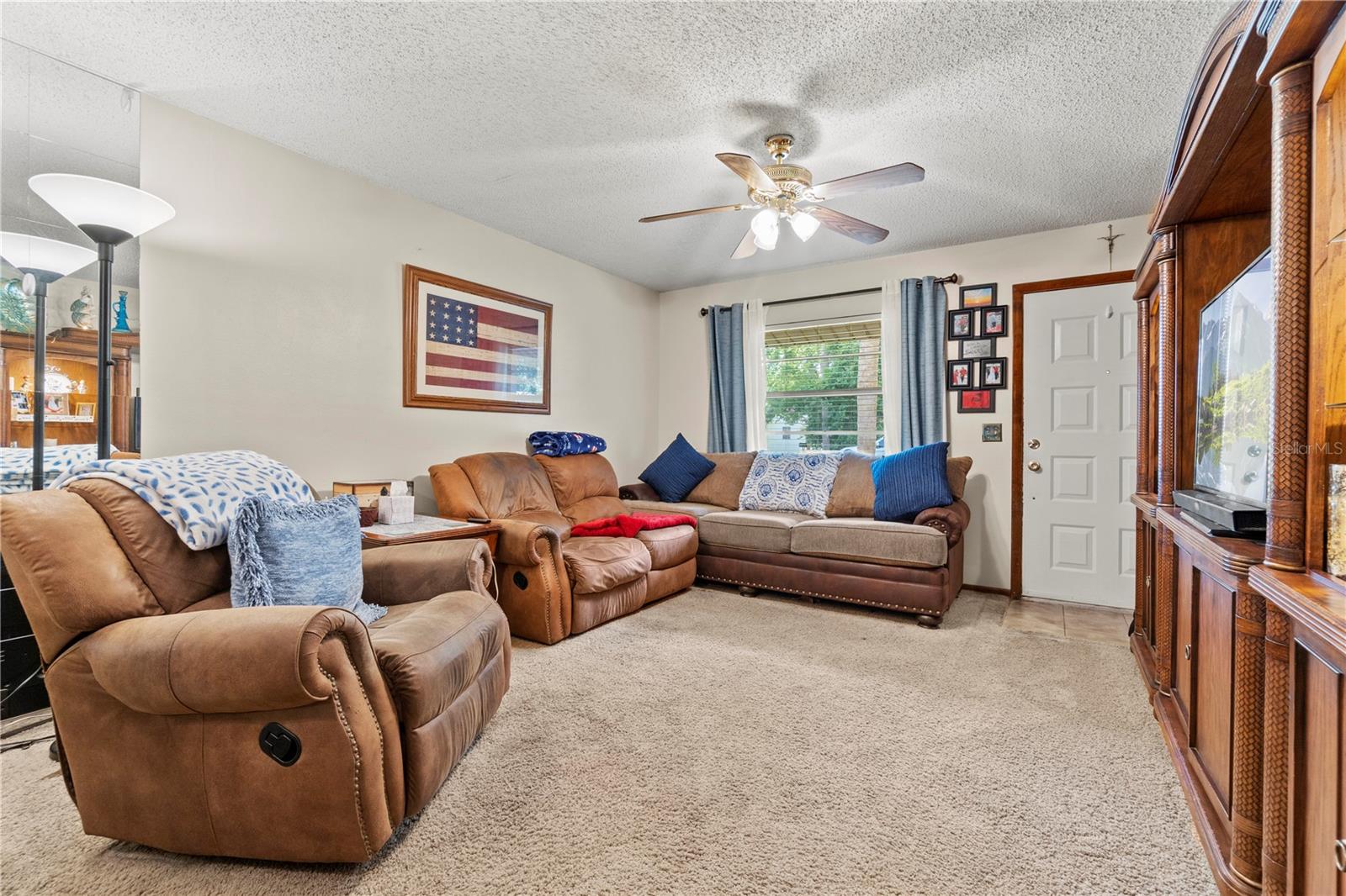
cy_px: 448
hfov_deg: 100.4
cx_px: 673
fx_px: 561
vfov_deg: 77.3
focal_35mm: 15
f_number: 6.3
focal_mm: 10
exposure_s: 1/2
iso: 250
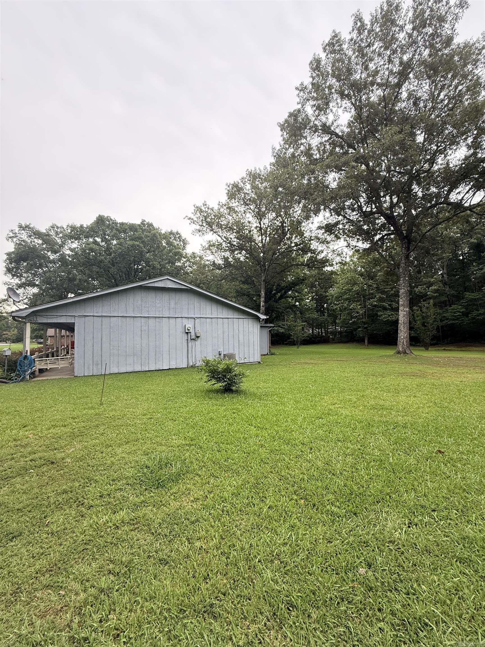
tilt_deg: +3.2
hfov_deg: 85.7
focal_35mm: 14
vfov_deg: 102.1
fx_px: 262
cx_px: 242
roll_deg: +1.3
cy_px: 324
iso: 64
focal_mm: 2.22
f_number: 2.2
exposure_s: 1/187
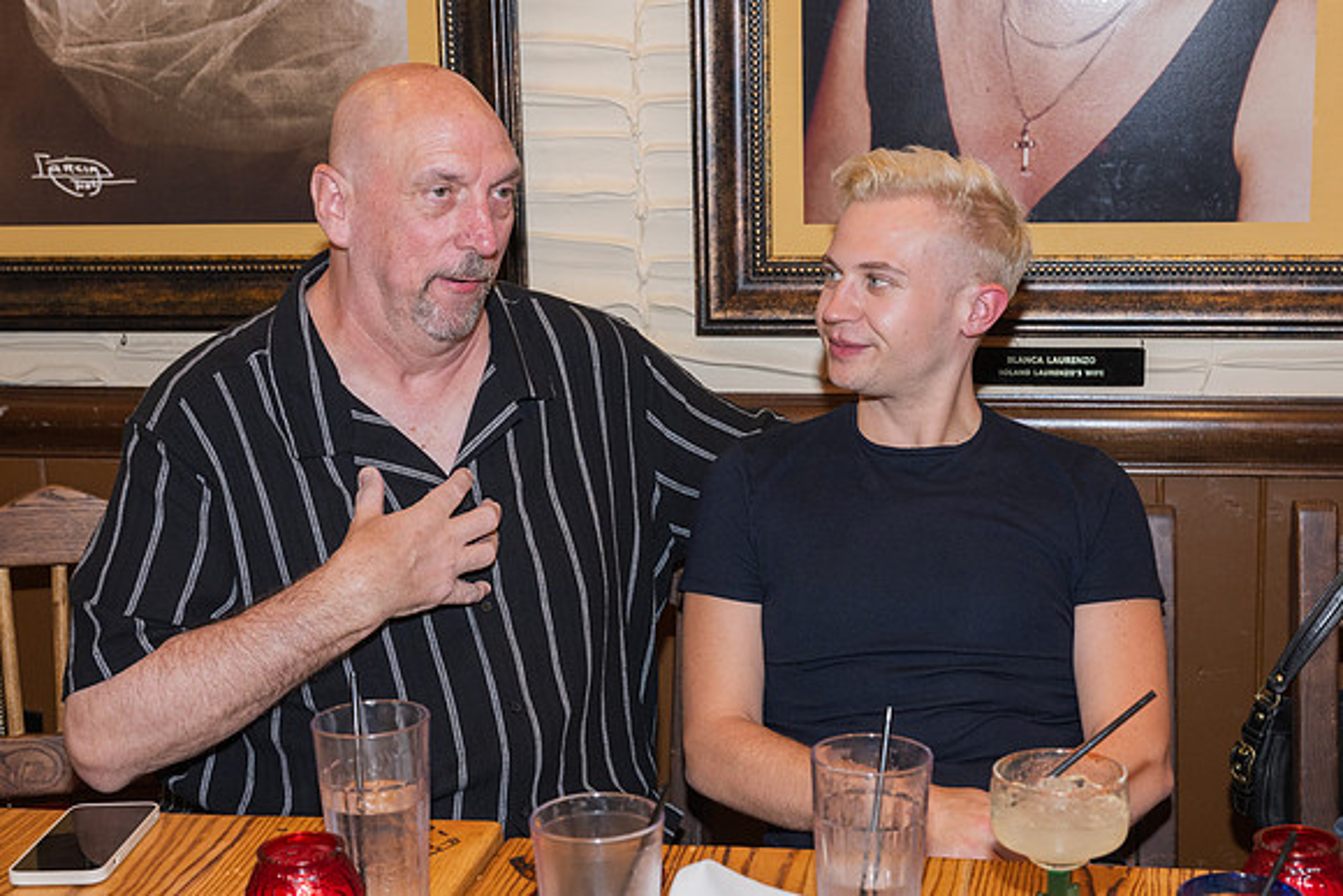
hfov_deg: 37.4
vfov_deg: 25.5
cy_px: 467
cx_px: 750
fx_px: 1981
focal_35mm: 53
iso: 800
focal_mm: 45
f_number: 5.6
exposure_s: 1/100
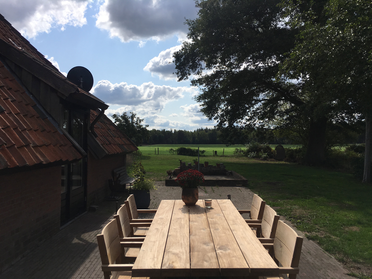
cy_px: 140
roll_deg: -0.6
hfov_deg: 61.7
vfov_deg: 48.2
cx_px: 186
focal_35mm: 29
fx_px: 312
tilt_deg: +1.8
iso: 25
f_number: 2.2
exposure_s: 1/3205
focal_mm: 4.15
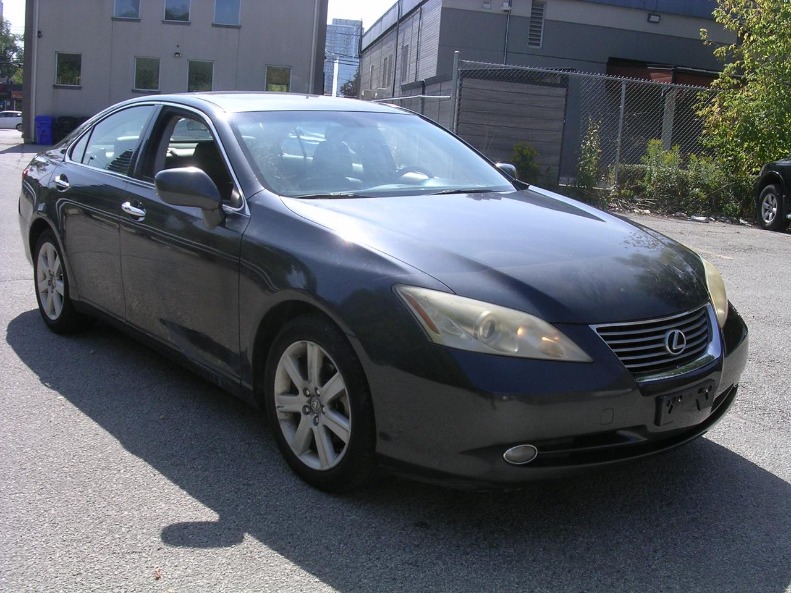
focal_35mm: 38
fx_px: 868
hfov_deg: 49.0
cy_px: 296
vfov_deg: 37.7
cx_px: 396
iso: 100
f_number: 5.6
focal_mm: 5.8
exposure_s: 1/217
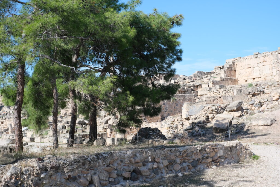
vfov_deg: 25.5
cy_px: 94
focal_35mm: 53
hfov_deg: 37.5
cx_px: 140
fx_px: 412
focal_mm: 35
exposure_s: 1/800
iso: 320
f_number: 5
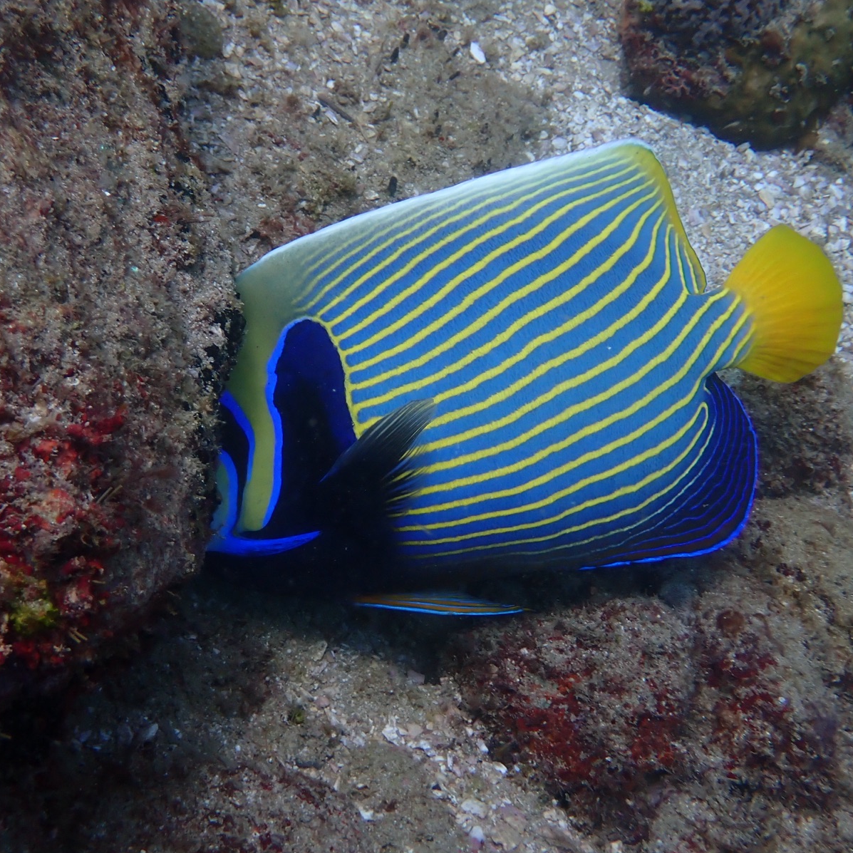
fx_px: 1450
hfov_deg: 32.7
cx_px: 370
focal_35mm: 52
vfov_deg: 32.8
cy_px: 426
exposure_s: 1/250
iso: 100
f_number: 4
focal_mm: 7.84
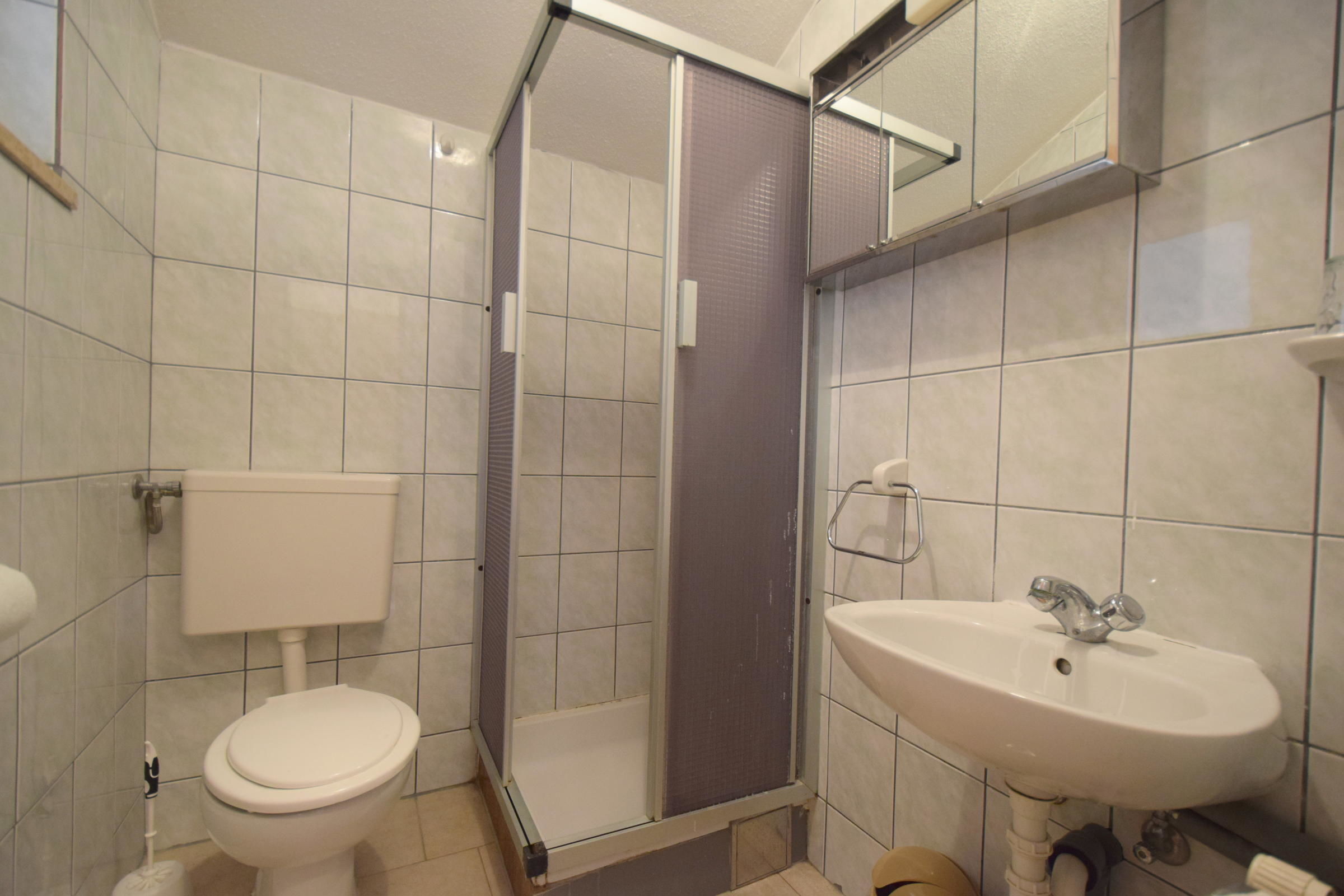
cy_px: 448
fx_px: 560
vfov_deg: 77.3
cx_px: 672
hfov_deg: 100.4
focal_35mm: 15
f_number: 3.5
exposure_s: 1/60
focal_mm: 10
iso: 1250
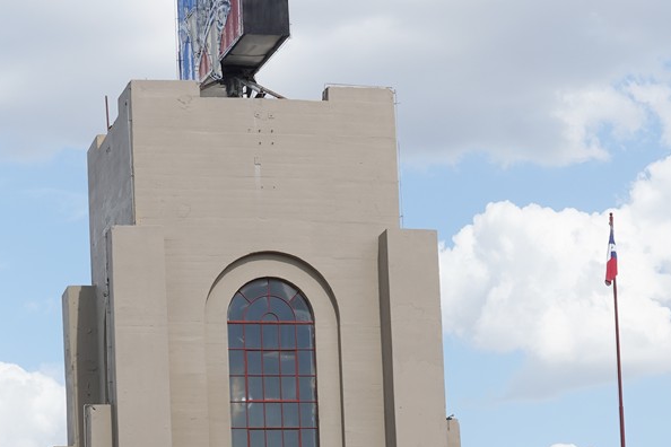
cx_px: 254
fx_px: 2572
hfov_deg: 14.8
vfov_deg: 9.8
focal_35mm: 138
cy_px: 482
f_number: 14
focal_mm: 41
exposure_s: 1/100
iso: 100
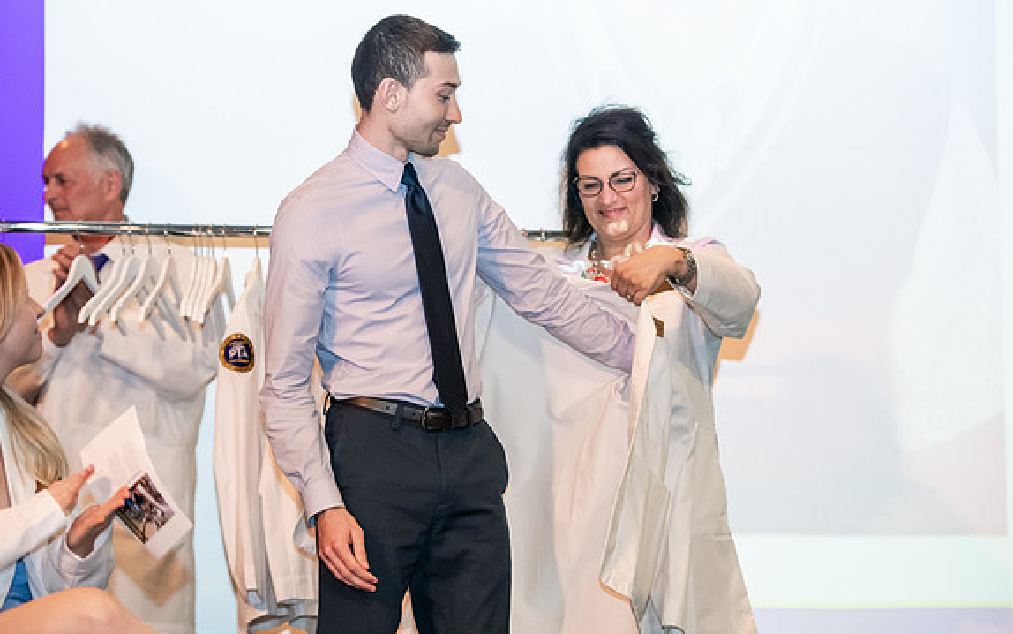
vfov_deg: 12.5
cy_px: 310
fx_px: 2899
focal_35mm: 105
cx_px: 503
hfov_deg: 19.8
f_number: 3.5
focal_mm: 102
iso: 3200
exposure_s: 1/200
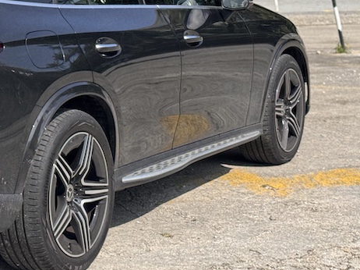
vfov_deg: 14.1
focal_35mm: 104
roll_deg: +5.0
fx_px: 1081
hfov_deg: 18.3
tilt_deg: -4.4
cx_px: -22
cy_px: 23
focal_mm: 6.76
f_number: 1.78
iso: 64
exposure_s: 1/2415
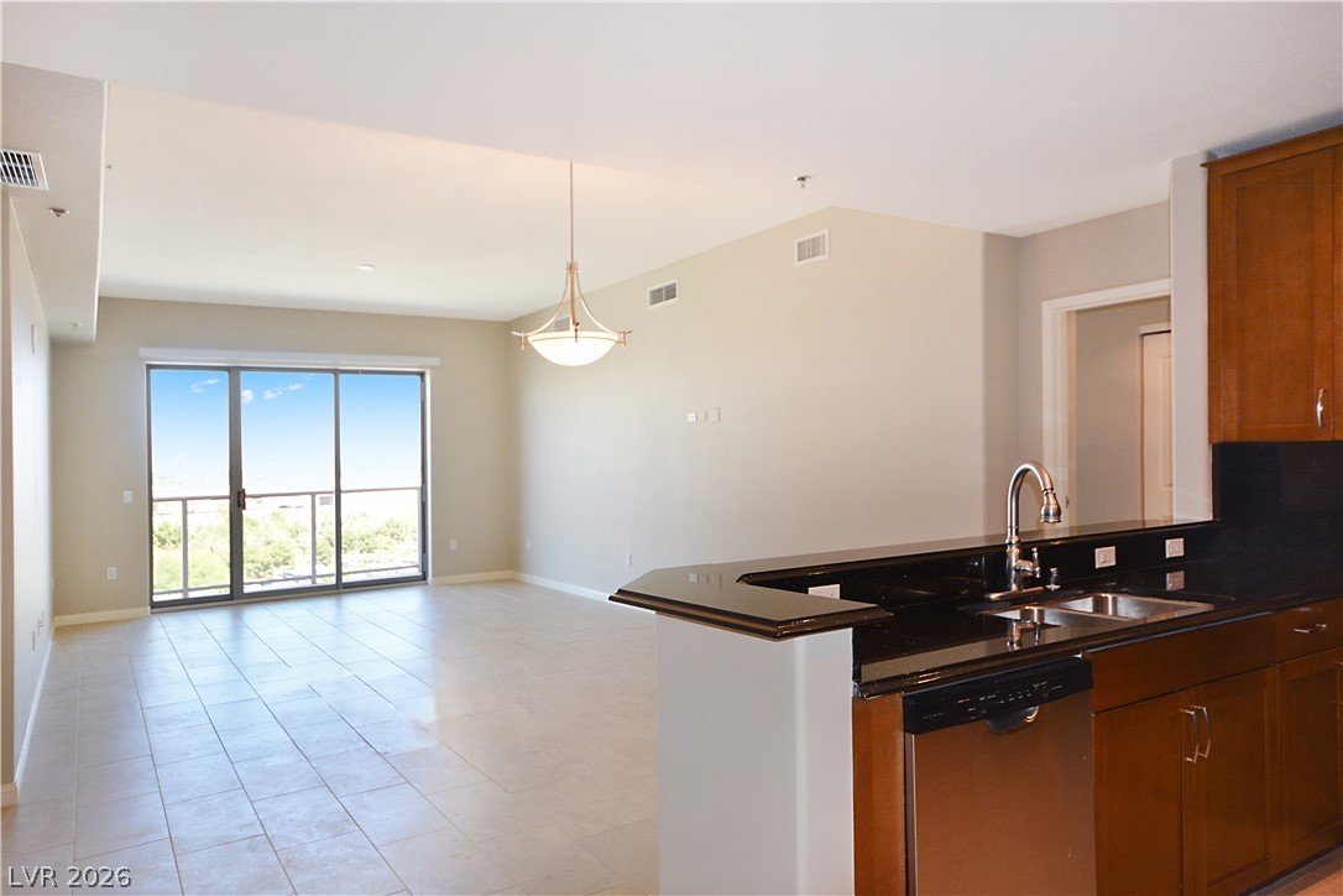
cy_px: 448
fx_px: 895
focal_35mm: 24
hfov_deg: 73.7
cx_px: 672
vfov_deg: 53.1
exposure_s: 1/60
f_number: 5
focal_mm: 16
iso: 500
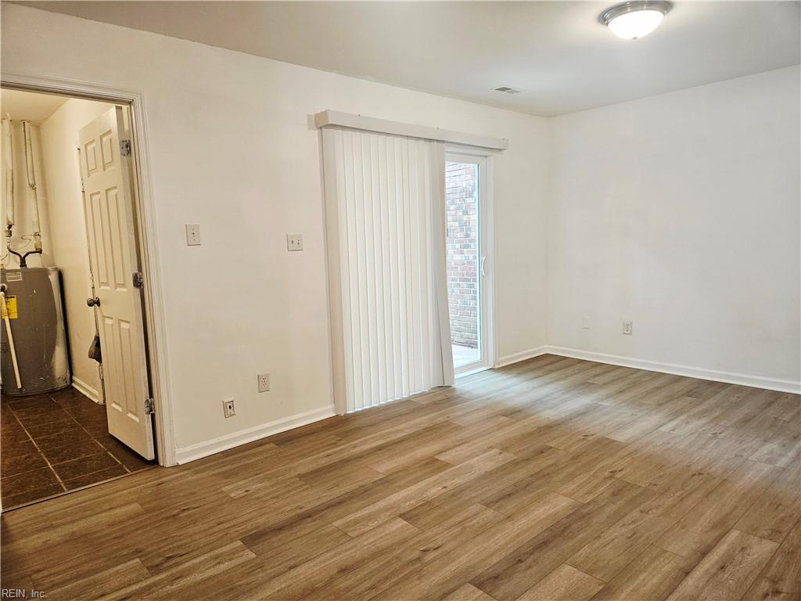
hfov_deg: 73.9
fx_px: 532
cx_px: 400
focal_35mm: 23
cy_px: 300
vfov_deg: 58.9
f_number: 1.8
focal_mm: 5.4
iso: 160
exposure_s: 1/120
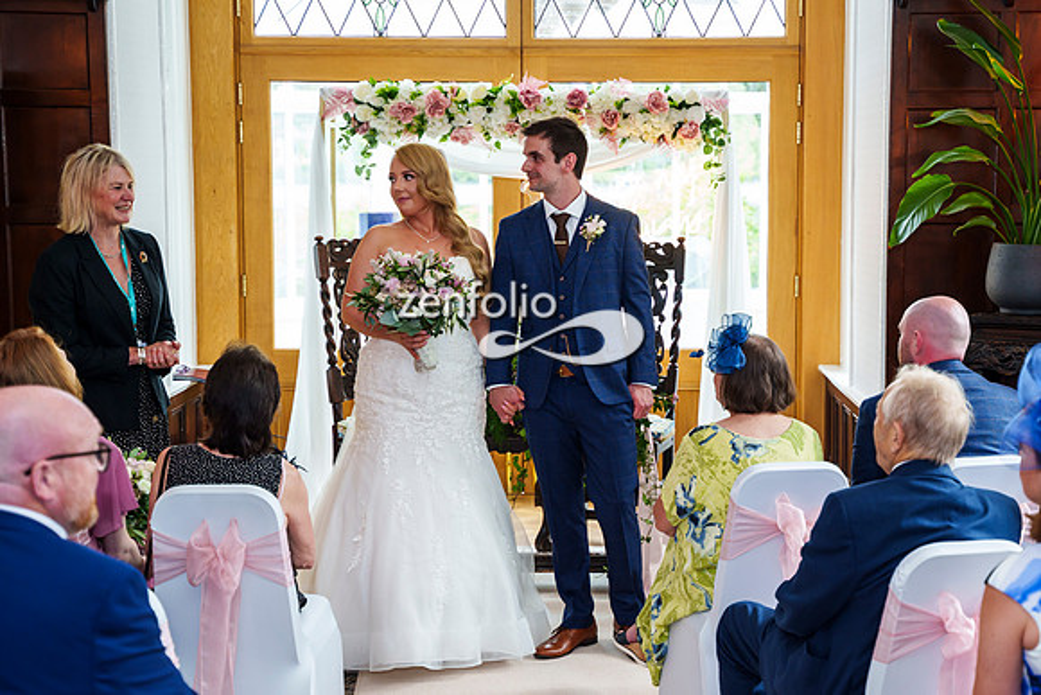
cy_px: 336
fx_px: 1879
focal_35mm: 65
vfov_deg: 20.9
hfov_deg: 30.9
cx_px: 584
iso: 800
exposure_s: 1/200
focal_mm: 57
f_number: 3.5
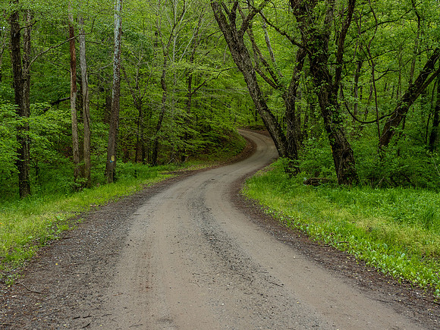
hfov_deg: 38.2
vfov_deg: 29.1
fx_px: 636
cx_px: 220
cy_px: 165
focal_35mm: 50
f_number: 7.1
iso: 200
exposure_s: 1/60
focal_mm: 25
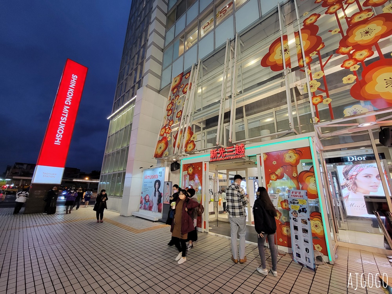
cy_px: 147
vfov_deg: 89.9
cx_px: 196
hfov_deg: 106.2
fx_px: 147
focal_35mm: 13
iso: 200
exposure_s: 1/59
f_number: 2.2
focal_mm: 2.2
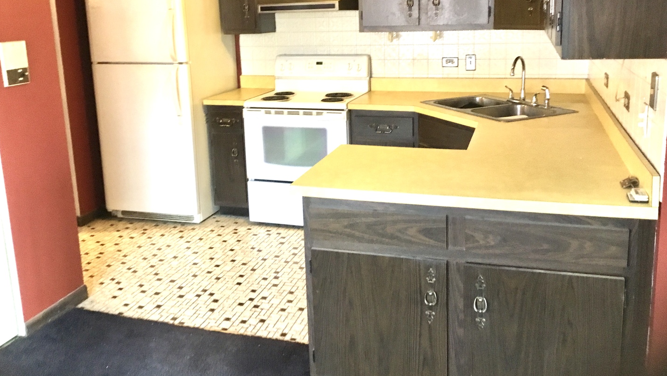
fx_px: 601
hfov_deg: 58.0
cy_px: 128
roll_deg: +2.4
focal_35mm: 34
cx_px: 332
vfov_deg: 34.4
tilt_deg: -9.8
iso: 200
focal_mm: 3.3
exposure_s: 1/24
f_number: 2.4
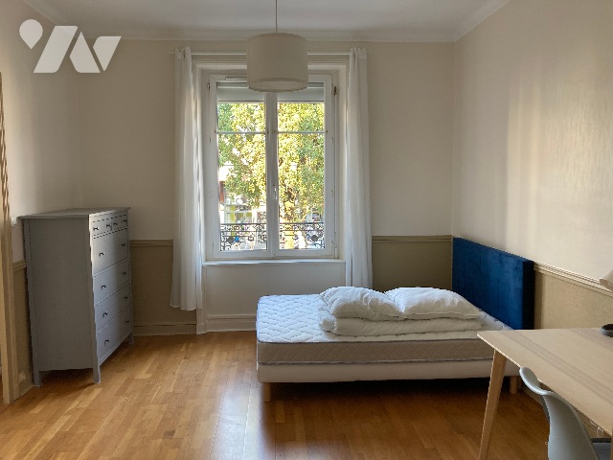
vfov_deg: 49.7
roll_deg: +0.5
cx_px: 306
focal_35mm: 28
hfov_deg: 63.4
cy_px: 230
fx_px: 496
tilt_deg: -4.5
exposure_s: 1/60
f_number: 1.8
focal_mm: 3.99
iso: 100
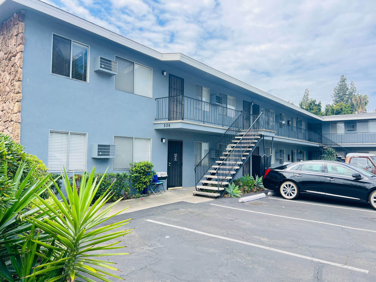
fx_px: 282
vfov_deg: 53.1
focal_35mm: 26
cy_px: 141
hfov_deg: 67.3
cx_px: 188
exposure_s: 1/1224
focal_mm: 5.7
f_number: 1.5
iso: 50
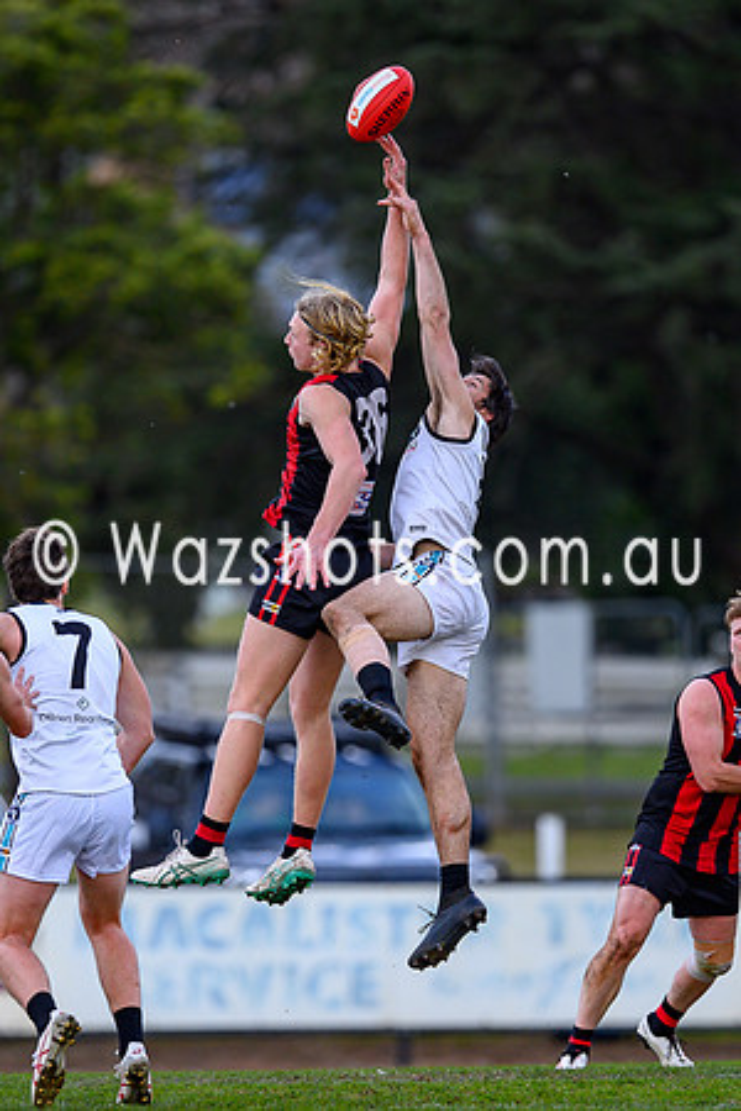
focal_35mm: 871
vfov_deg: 2.4
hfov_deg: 1.6
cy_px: 622
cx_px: 335
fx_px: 26888
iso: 640
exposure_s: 1/1250
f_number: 4
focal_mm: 500
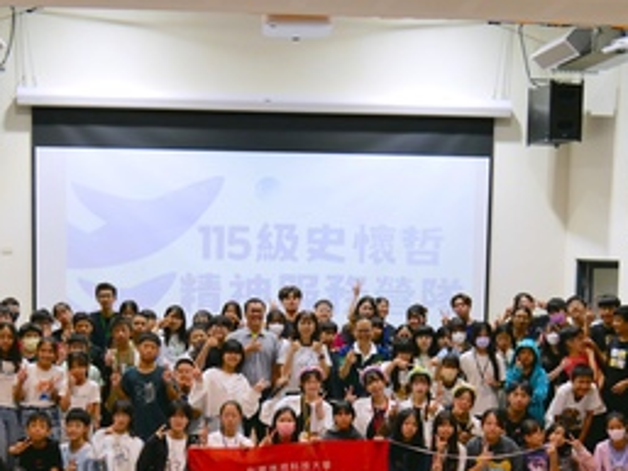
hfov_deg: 34.3
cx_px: 305
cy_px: 361
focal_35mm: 56
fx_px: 1016
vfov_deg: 25.8
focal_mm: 18
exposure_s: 1/60
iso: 250
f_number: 4.2
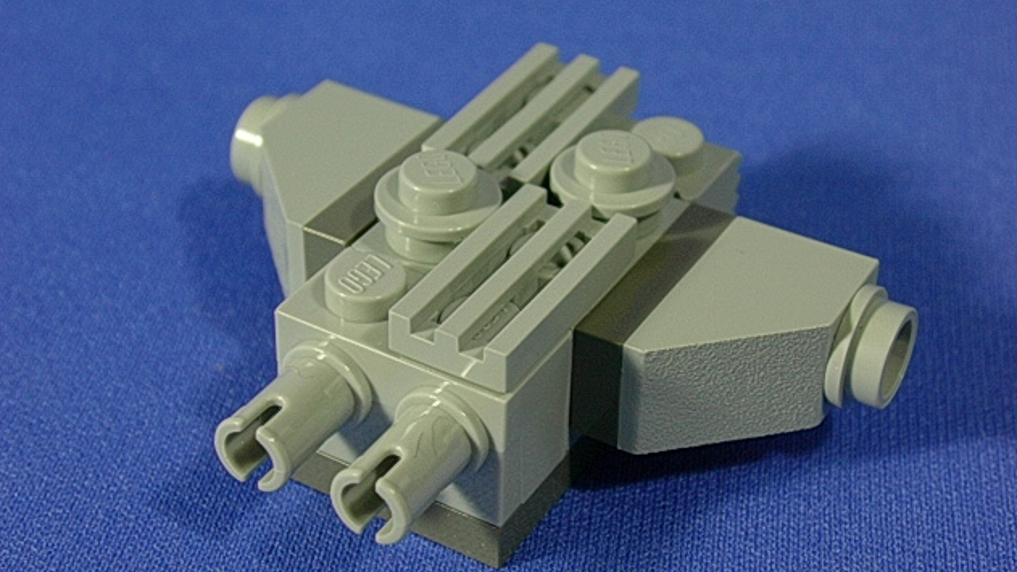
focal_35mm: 74
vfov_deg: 16.3
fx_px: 1996
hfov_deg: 28.6
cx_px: 509
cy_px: 279
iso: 70
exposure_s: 1/10.6
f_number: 3.6
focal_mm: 10.2
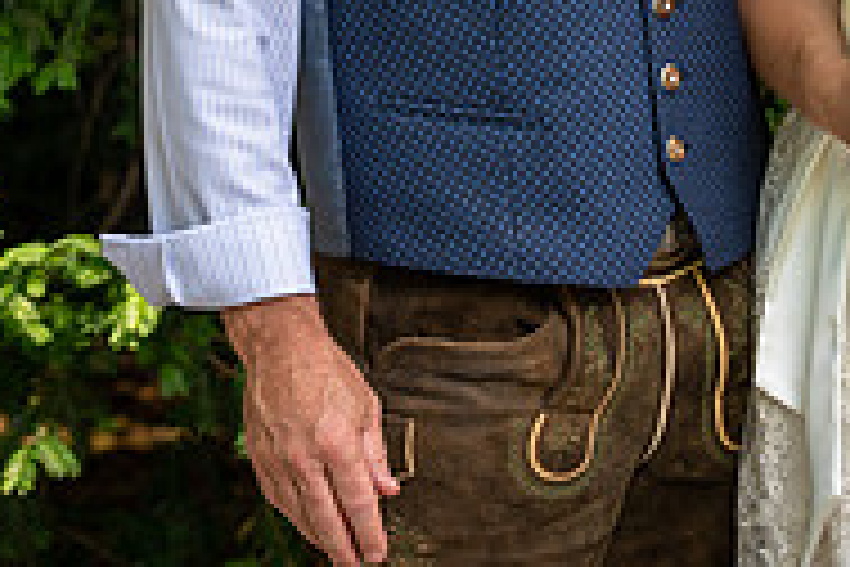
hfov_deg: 7.1
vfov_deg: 4.7
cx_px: 846
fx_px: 6870
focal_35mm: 291
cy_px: -256
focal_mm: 95
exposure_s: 1/250
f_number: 4
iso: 200
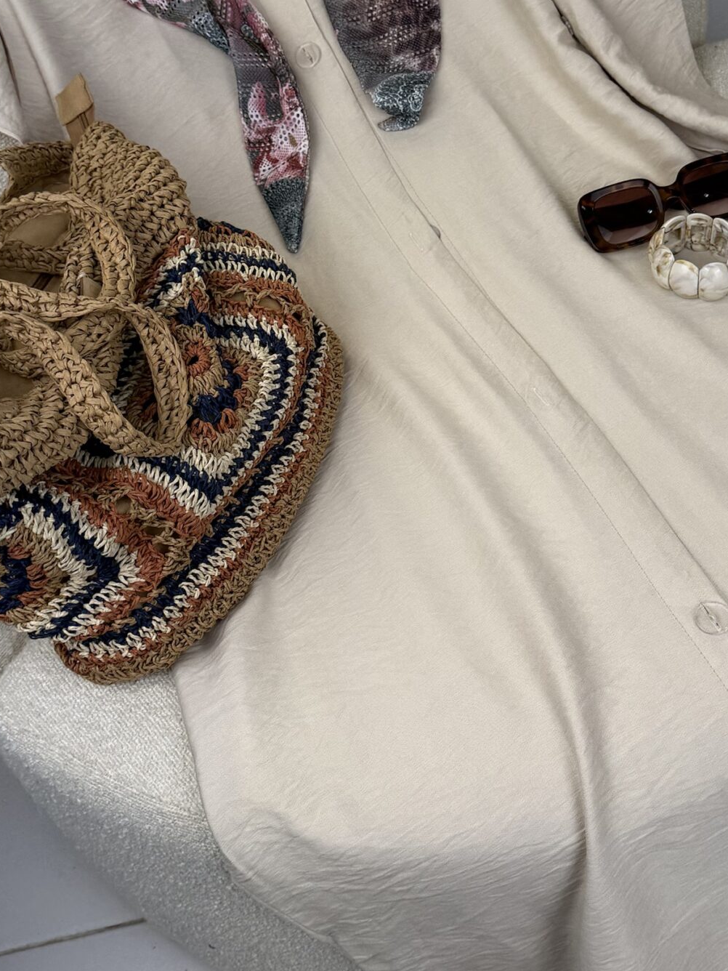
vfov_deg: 41.1
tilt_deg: -49.5
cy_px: 406
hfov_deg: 31.3
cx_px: 466
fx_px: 1290
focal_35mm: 46
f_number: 1.78
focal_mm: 6.76
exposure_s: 1/1230
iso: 100
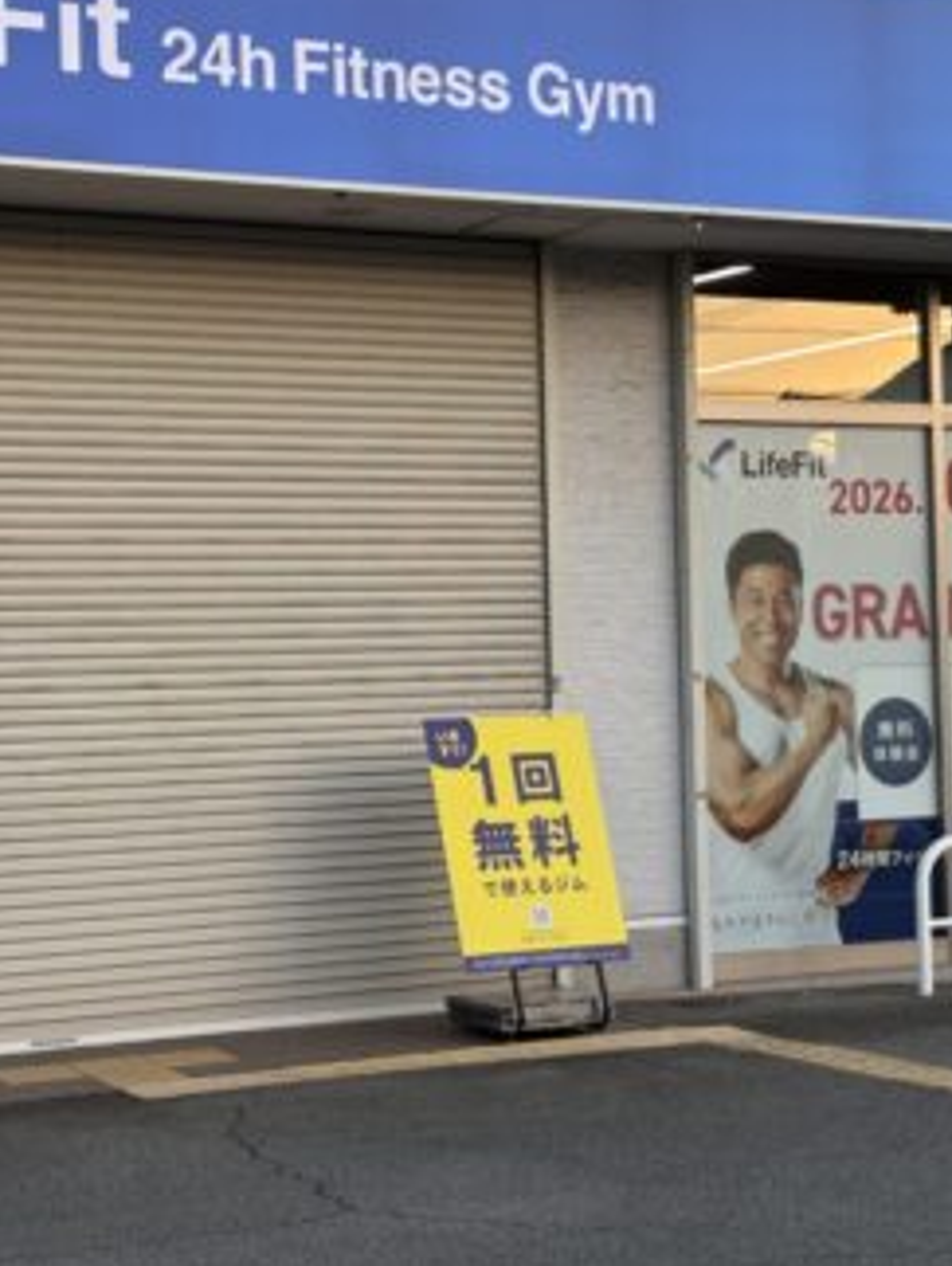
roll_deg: +1.7
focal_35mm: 78
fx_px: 2855
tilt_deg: +3.3
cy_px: 560
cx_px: 625
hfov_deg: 18.9
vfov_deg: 25.0
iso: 32
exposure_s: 1/316
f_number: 1.6
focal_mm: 5.96
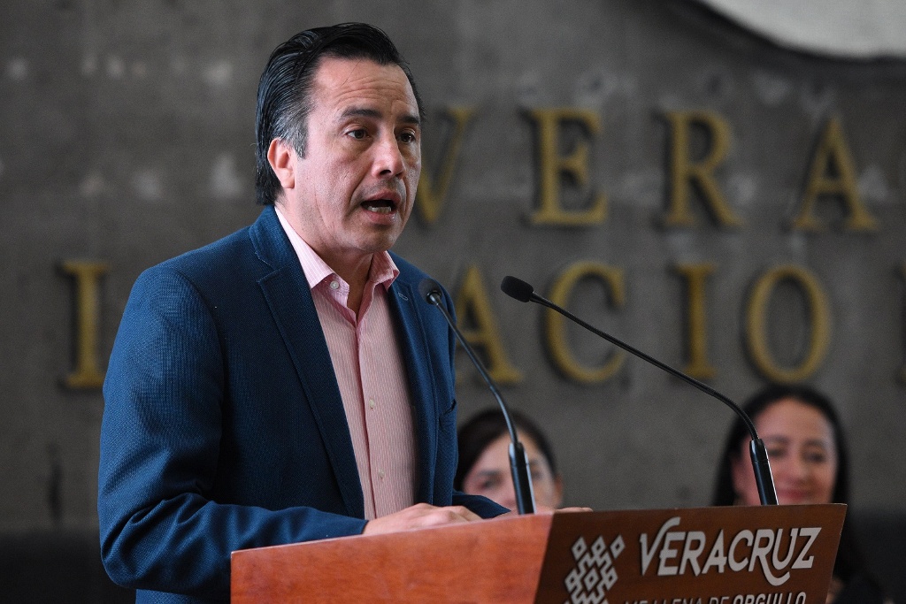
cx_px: 453
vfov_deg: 5.9
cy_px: 302
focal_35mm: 232
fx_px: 5852
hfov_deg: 8.9
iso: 2000
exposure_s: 1/200
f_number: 2.8
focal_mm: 155
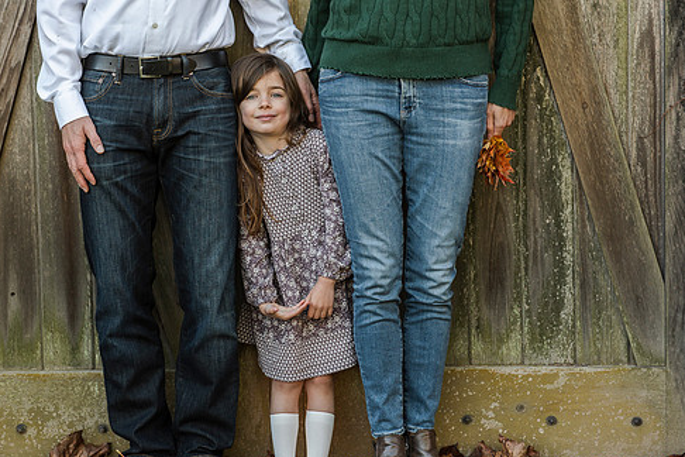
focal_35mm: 86
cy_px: 242
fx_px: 1636
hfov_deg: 23.6
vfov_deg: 15.9
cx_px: 285
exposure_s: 1/160
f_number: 6.3
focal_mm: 70
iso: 640
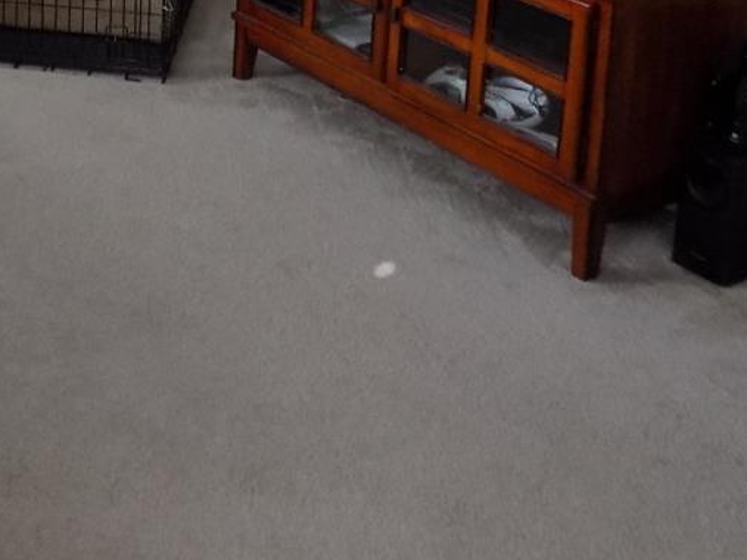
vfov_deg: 19.5
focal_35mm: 68
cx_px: -37
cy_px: -212
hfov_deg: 26.7
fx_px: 1467
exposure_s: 1/30
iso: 180
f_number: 3.1
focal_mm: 4
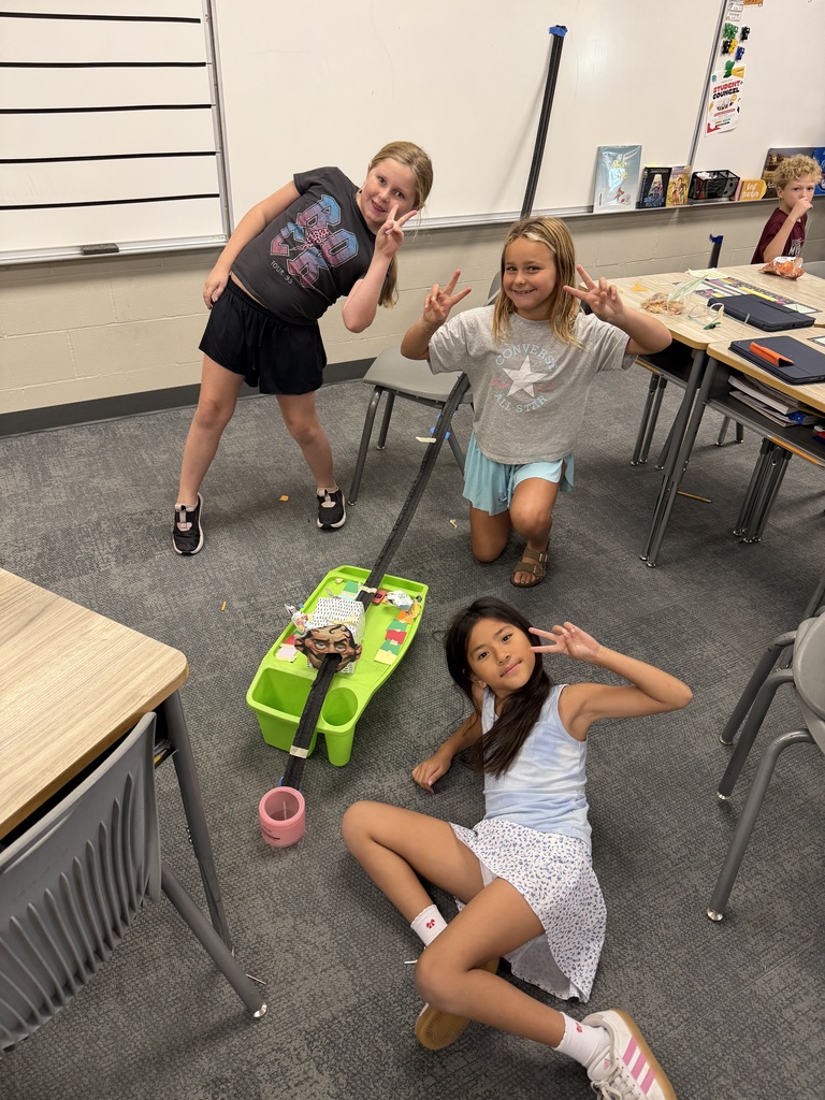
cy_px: 550
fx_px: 763
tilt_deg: -34.2
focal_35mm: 24
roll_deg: -2.6
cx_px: 412
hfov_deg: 56.8
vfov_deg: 71.6
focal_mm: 6.76
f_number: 1.78
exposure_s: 1/60
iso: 250
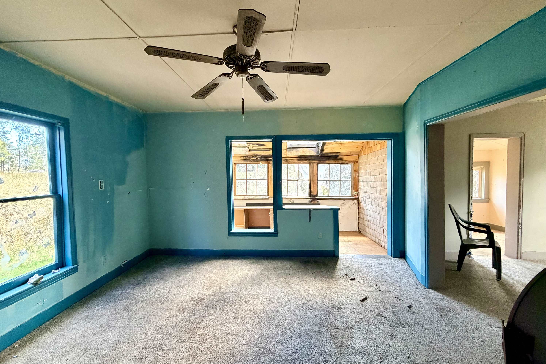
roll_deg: +0.7
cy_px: 183
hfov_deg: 100.4
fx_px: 227
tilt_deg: -2.0
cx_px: 266
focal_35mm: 15
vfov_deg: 77.3
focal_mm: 2.22
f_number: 2.2
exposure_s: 1/60
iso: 400
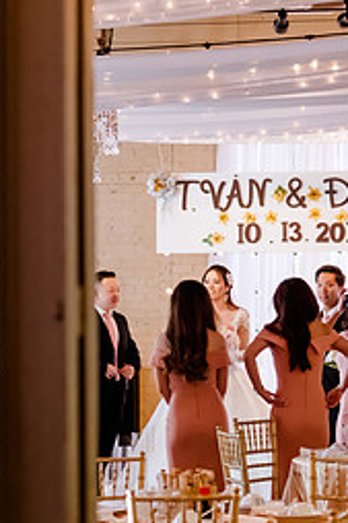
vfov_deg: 12.8
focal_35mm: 160
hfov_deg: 8.4
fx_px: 2323
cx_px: 523
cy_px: 347
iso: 2000
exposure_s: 1/250
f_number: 2.8
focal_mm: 70
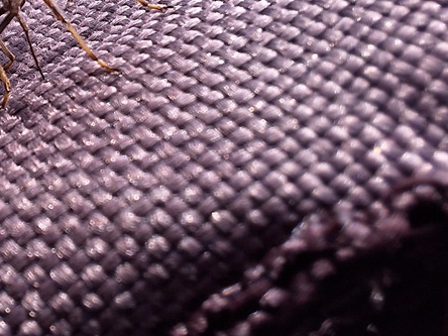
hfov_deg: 36.7
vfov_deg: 29.5
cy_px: 60
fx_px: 621
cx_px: 30
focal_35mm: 48
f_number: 2.4
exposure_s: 1/690
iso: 40
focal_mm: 2.13
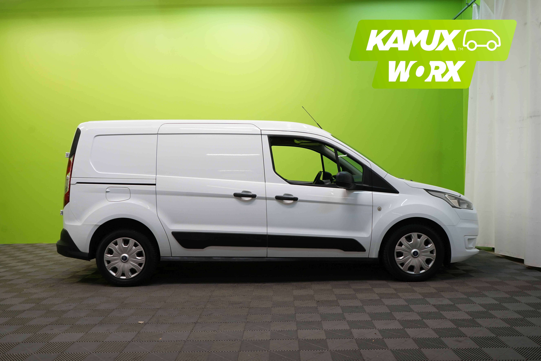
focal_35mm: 30
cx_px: 270
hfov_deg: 61.9
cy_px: 180
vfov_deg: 43.6
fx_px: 451
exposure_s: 1/50
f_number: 5.6
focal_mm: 30
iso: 400
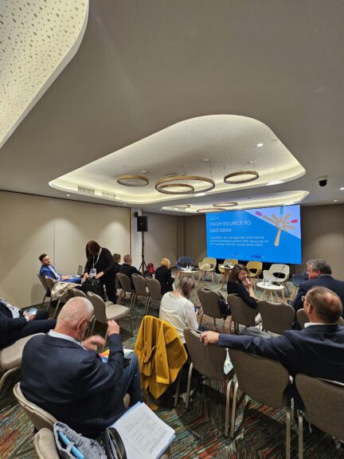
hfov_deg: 89.9
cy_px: 230
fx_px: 172
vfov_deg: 106.2
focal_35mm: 13
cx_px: 172
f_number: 2.2
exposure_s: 1/50
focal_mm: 2.2
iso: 125
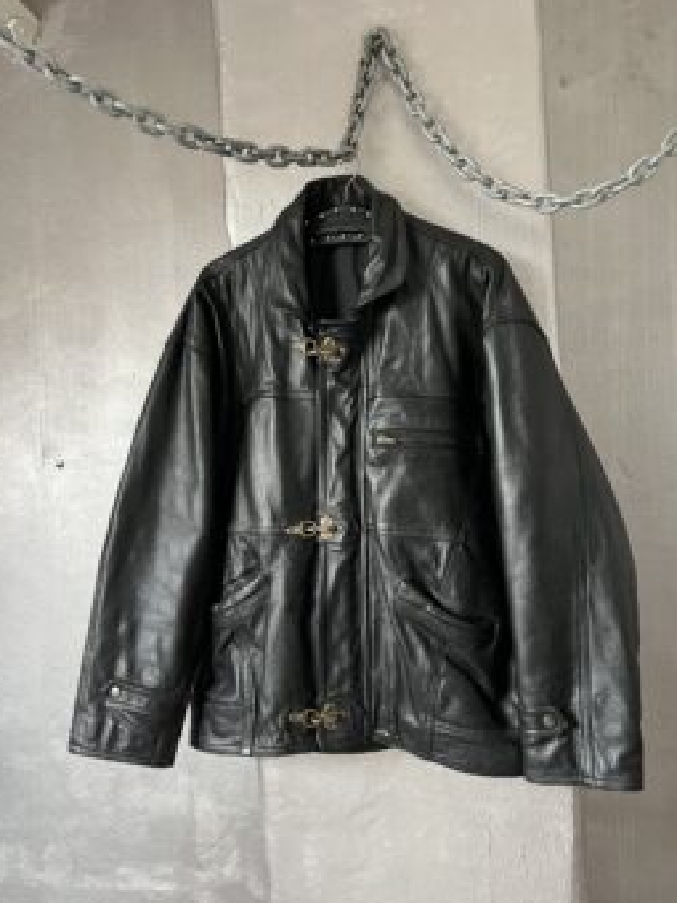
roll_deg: +0.8
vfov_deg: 65.3
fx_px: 704
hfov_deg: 51.4
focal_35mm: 27
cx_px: 333
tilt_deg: -1.0
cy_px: 455
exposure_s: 1/60
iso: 250
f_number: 1.5
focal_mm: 5.7
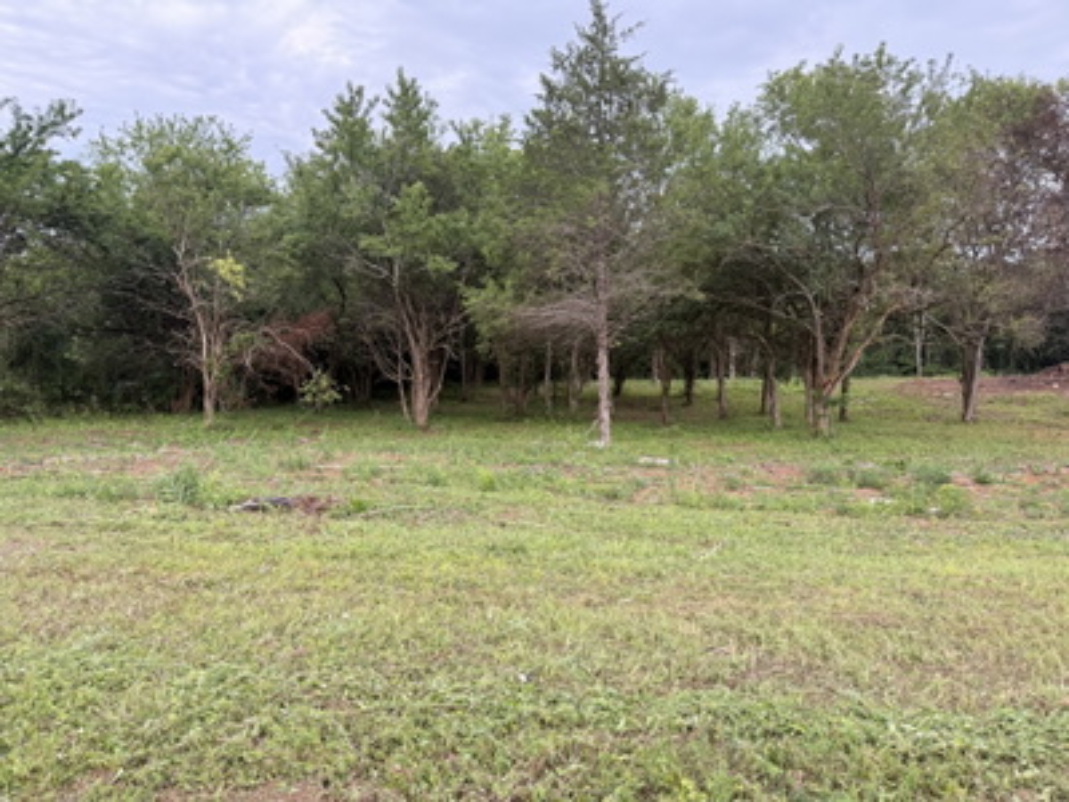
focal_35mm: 24
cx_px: 534
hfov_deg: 71.6
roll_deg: -1.4
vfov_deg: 56.8
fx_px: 741
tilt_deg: -2.8
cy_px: 401
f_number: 1.78
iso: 100
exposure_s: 1/372
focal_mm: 6.76
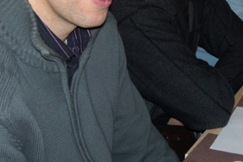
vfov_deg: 16.5
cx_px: 123
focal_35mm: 80
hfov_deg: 25.4
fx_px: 540
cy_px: -15
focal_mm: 6.4
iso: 80
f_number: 3.6
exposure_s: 1/30
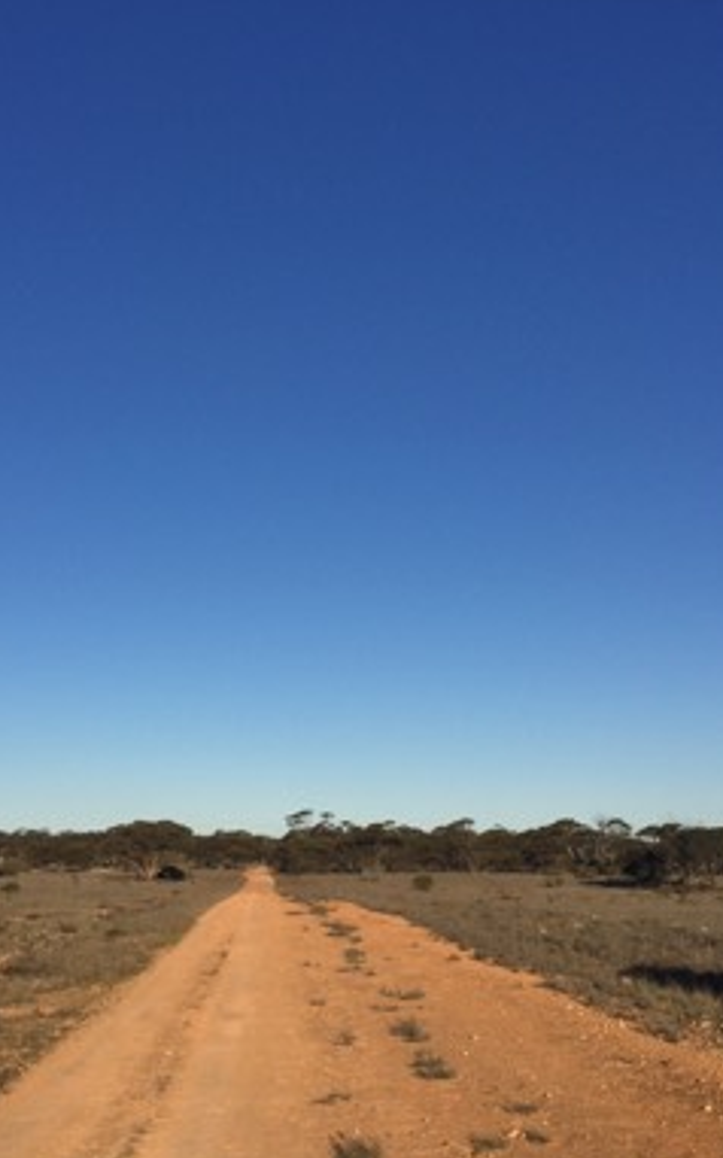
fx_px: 1325
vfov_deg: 47.2
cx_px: 292
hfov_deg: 30.5
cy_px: 577
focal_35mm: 42
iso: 32
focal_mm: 4.15
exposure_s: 1/2933
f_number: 2.2
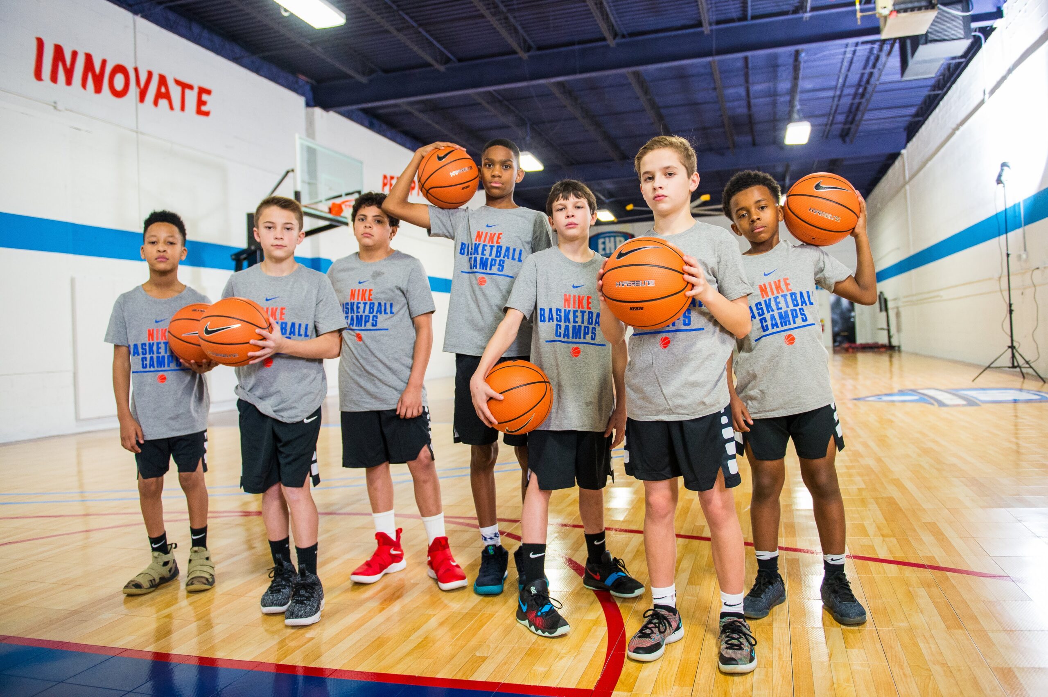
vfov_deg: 50.1
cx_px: 560
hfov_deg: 70.1
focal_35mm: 26
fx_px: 746
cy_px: 325
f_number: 3.2
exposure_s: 1/320
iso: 3200
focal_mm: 24
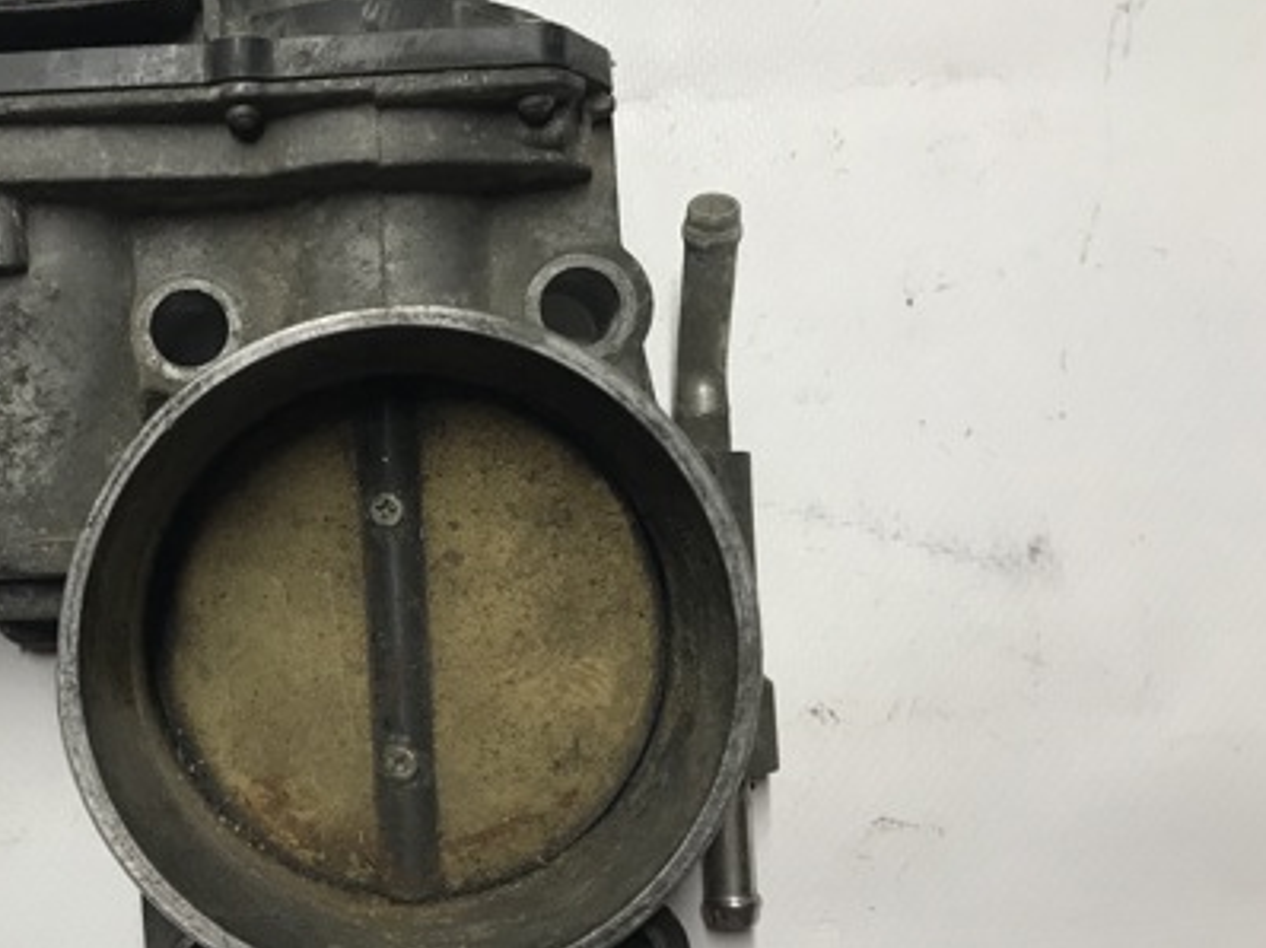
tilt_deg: -81.7
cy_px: 520
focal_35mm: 45
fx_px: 1645
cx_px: 315
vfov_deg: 32.1
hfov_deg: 40.9
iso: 25
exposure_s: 1/33
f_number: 1.8
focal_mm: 3.99
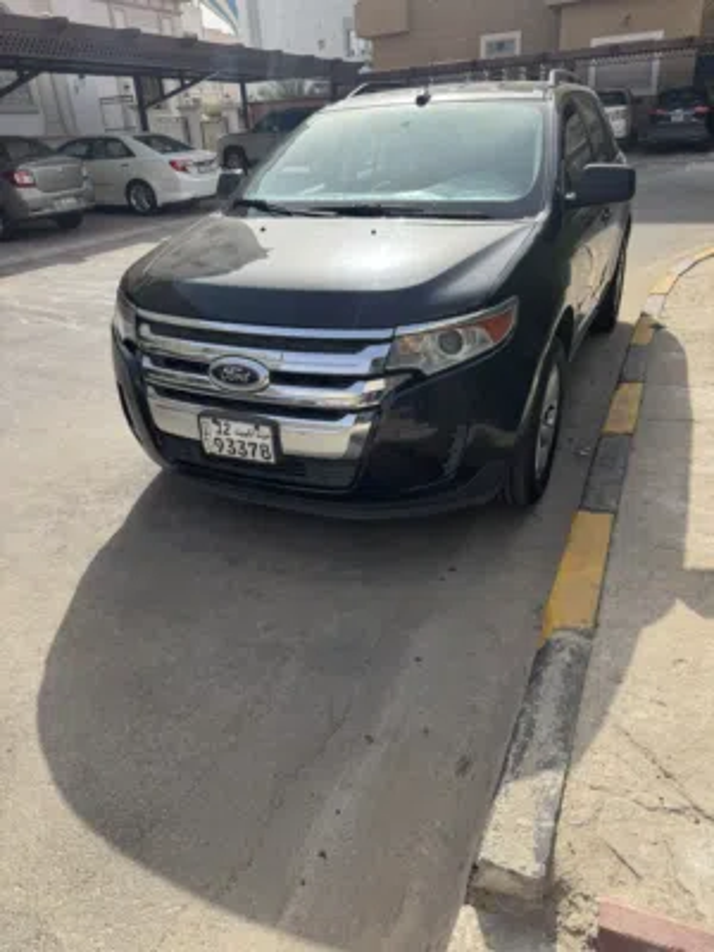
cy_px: 476
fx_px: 660
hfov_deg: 56.8
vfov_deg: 71.6
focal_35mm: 24
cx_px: 357
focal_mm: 6.76
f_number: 1.78
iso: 80
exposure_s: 1/2604
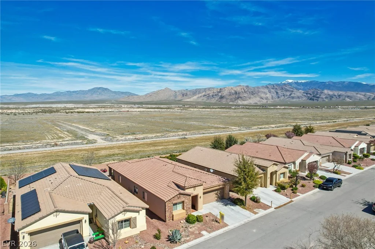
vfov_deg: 57.2
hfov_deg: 78.6
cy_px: 124
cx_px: 188
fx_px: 229
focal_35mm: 22
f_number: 2.8
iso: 110
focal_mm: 8.4
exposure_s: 1/2000
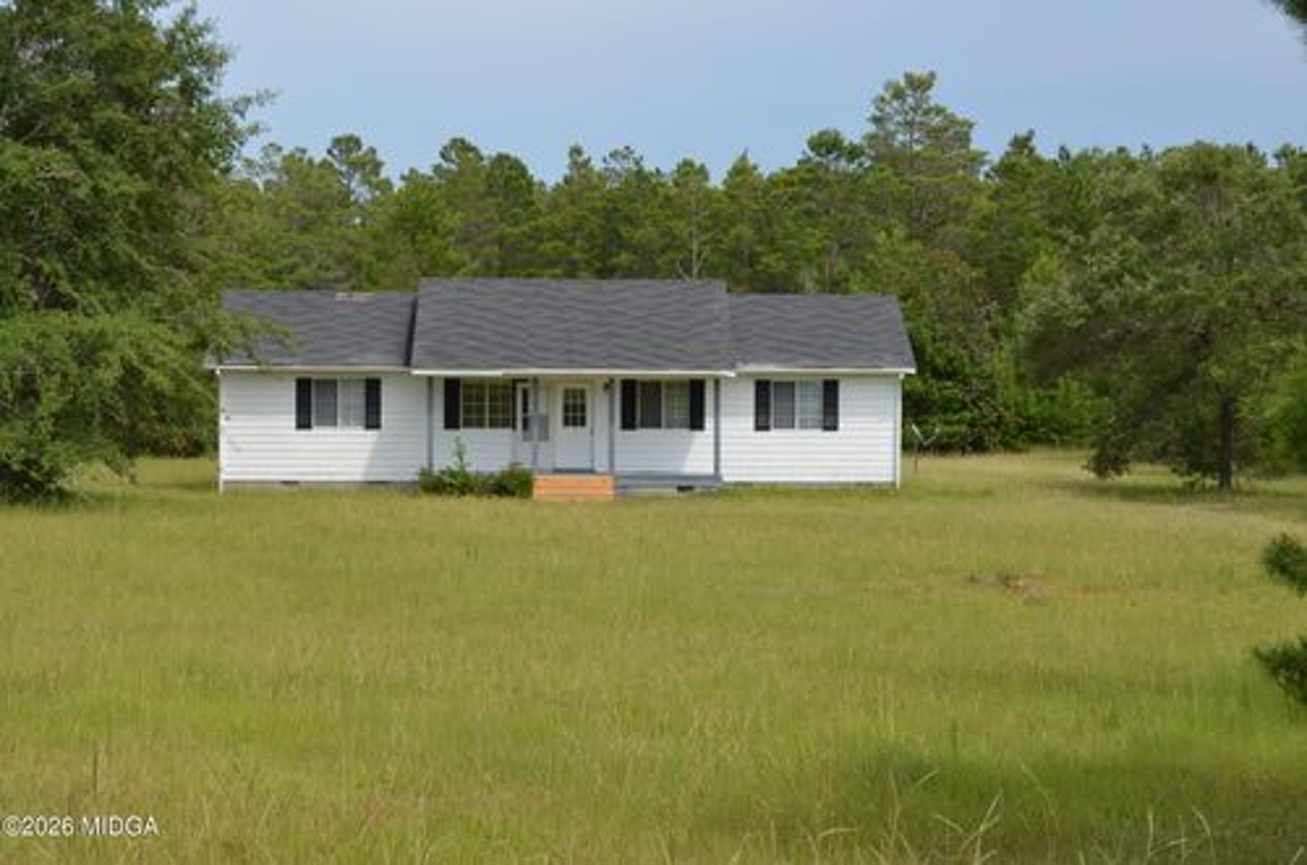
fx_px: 2608
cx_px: 654
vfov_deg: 18.8
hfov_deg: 28.1
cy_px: 432
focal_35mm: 72
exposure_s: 1/250
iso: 125
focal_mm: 48
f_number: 8
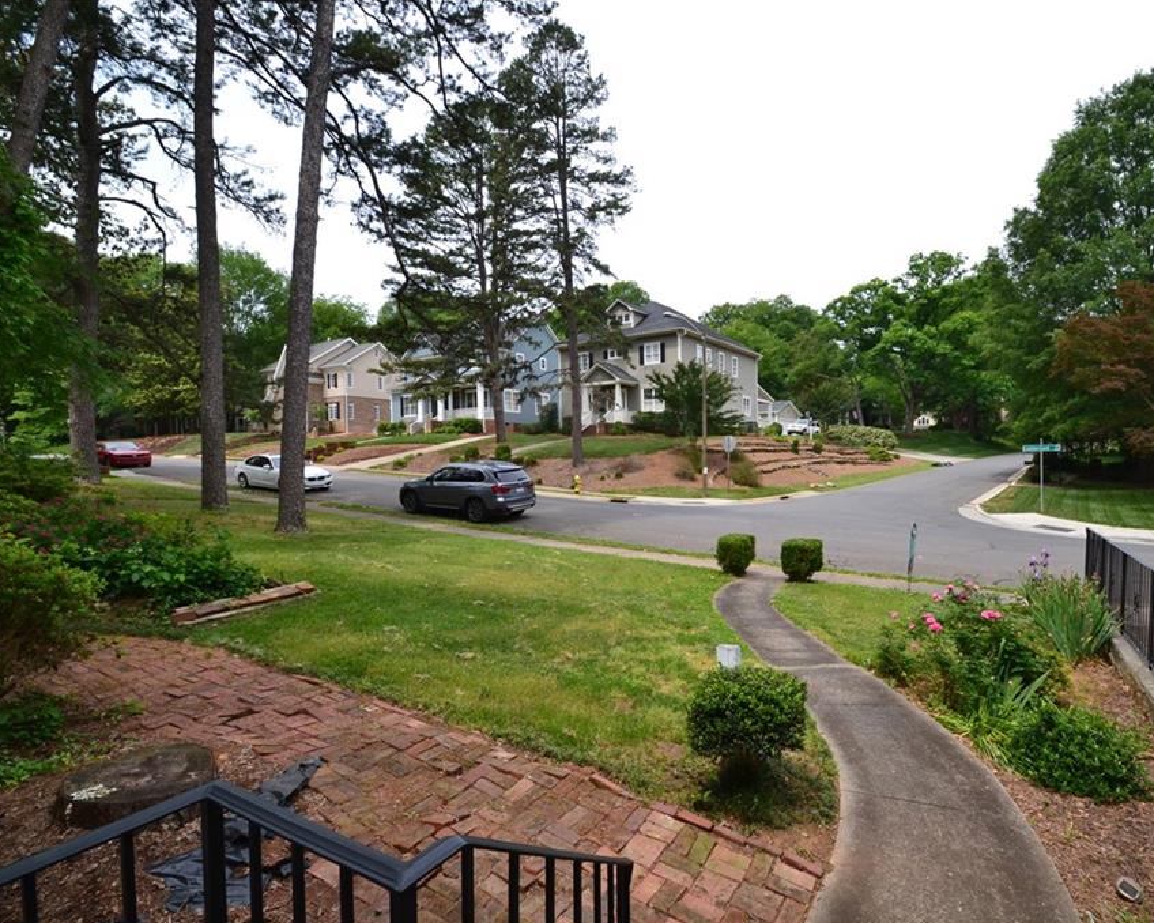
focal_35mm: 17
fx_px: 580
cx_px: 665
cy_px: 462
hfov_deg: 89.0
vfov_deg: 77.0
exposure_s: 1/250
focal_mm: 10
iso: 400
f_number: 10
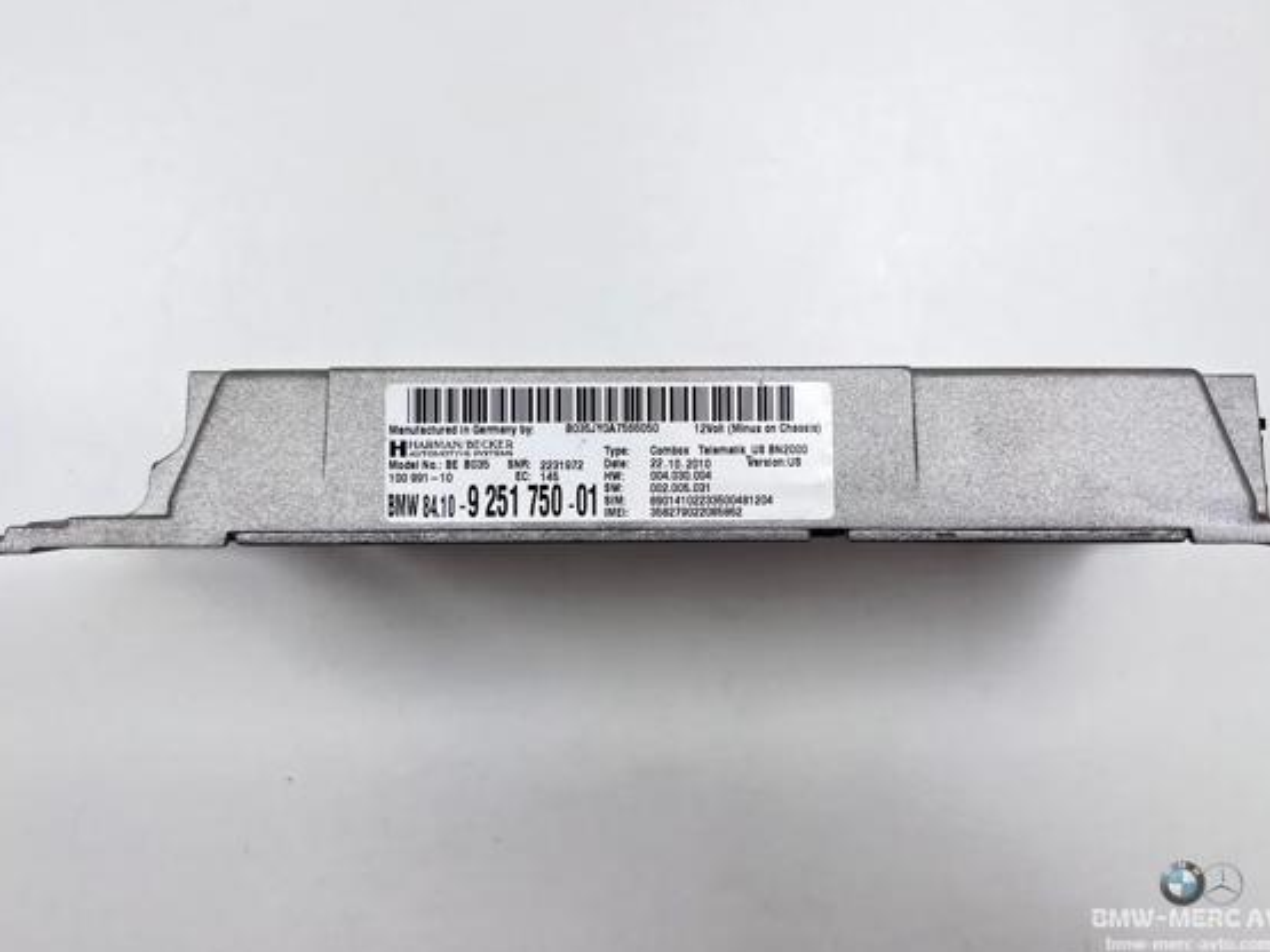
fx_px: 1100
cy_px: 451
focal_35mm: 30
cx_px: 636
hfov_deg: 60.0
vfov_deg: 46.8
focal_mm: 5.7
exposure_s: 1/244
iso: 40
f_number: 1.5
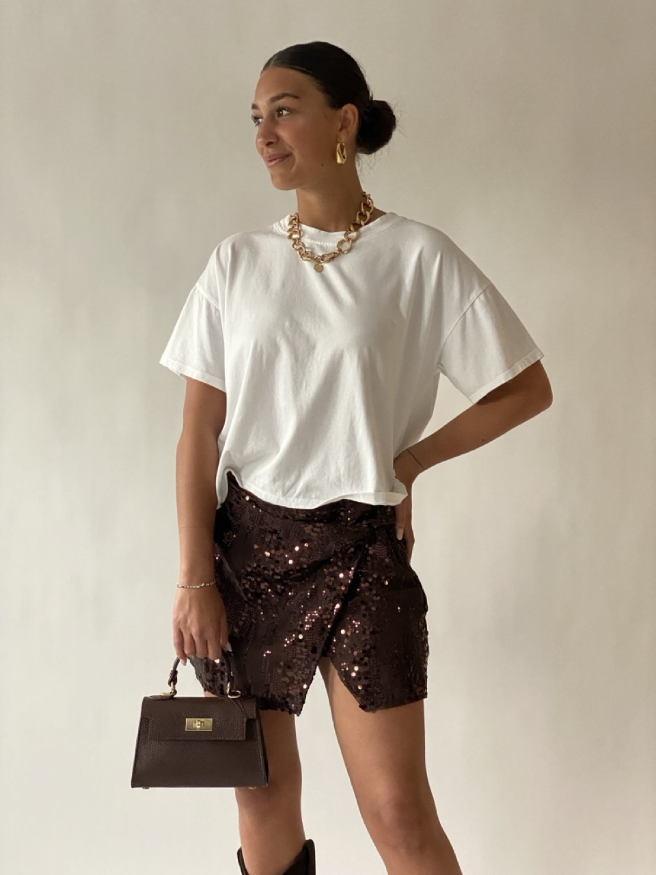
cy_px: 438
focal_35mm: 52
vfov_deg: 36.8
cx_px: 328
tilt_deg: -4.6
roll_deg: -1.5
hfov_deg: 28.0
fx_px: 1314
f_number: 2
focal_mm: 6
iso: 250
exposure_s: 1/50
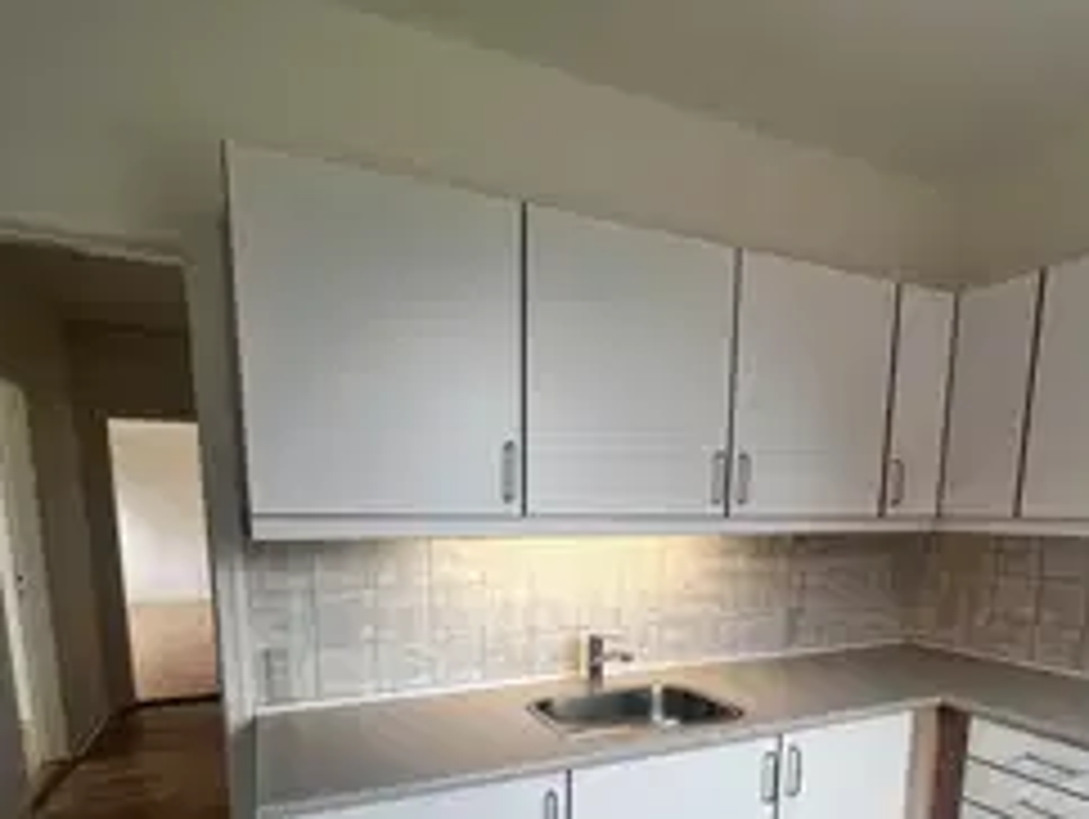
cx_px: 587
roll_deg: -0.4
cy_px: 626
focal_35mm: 20
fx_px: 630
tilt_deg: -10.0
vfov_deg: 61.9
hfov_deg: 81.5
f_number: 1.8
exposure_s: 1/117
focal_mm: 1.57
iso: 32
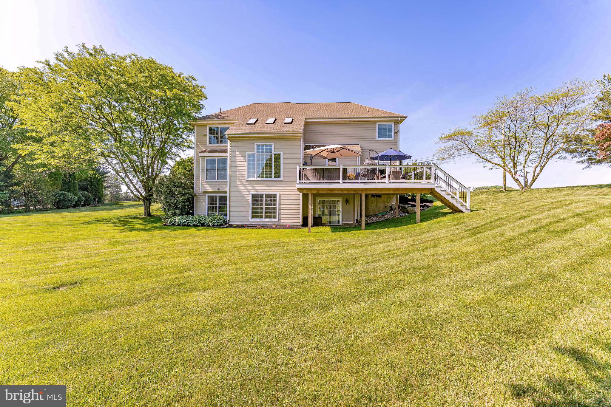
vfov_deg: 81.2
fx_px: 238
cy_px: 204
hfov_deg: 104.3
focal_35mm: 14
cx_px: 306
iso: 200
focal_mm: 14
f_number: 8
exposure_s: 1/400
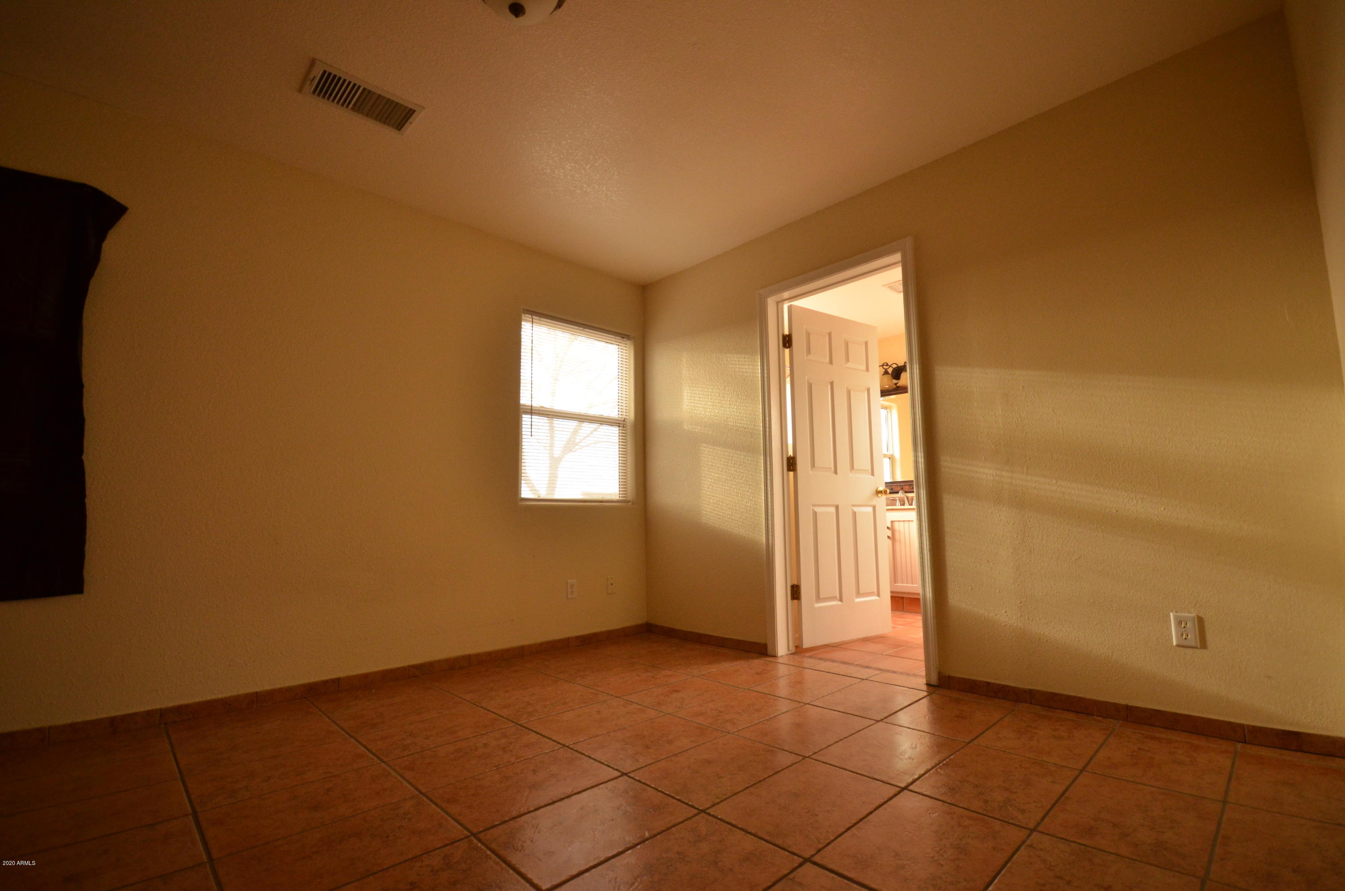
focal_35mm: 15
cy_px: 446
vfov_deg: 77.1
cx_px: 672
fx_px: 559
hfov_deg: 100.5
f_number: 5.6
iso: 1000
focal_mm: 10
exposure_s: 1/25
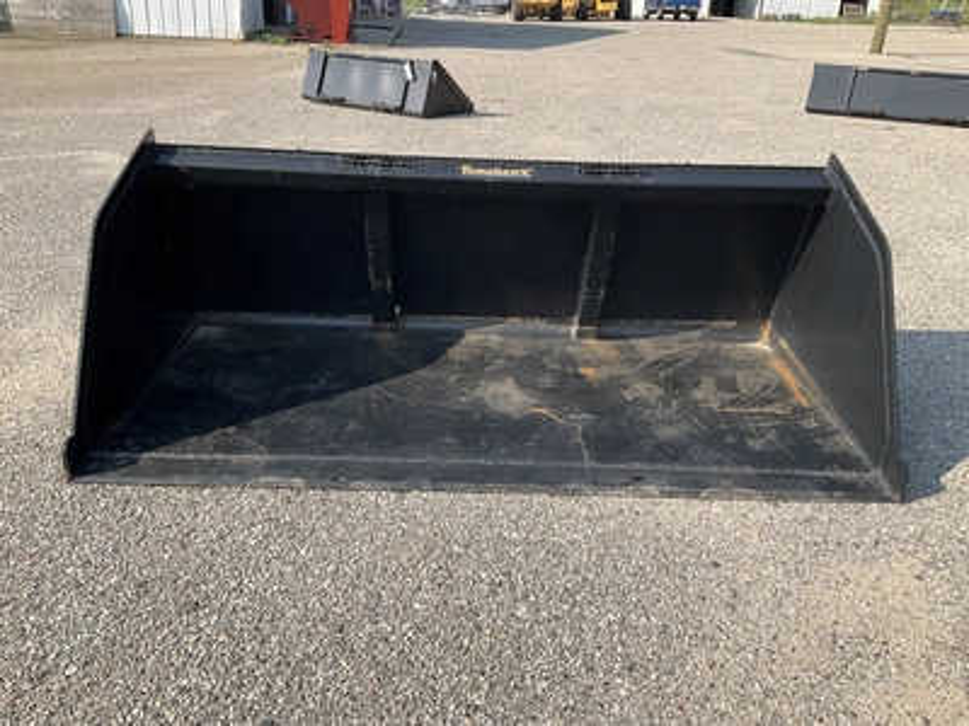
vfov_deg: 48.2
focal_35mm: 29
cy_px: 363
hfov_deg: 61.7
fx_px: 812
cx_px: 484
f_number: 1.8
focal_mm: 3
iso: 25
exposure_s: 1/962
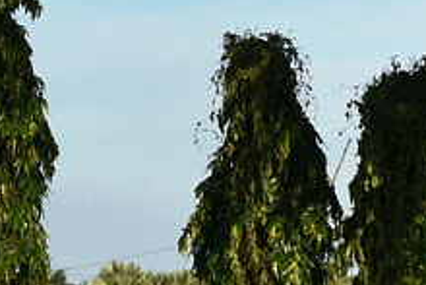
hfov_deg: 5.6
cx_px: 267
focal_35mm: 371
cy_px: -124
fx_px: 4393
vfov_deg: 3.7
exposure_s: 1/500
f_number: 8
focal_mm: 34
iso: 180
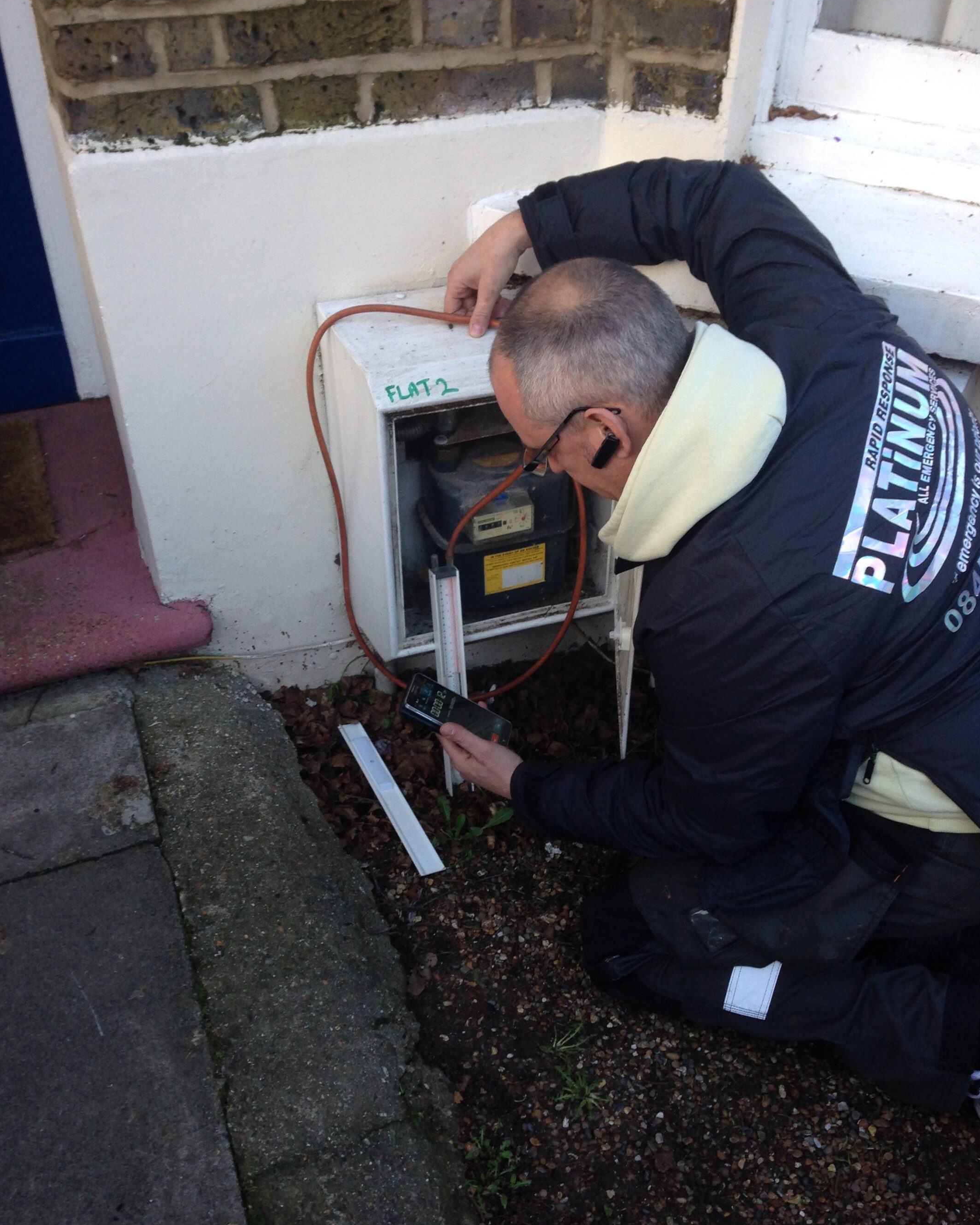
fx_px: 1269
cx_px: 498
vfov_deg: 51.5
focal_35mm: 35
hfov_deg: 42.2
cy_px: 652
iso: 80
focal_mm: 4.12
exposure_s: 1/120
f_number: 2.4
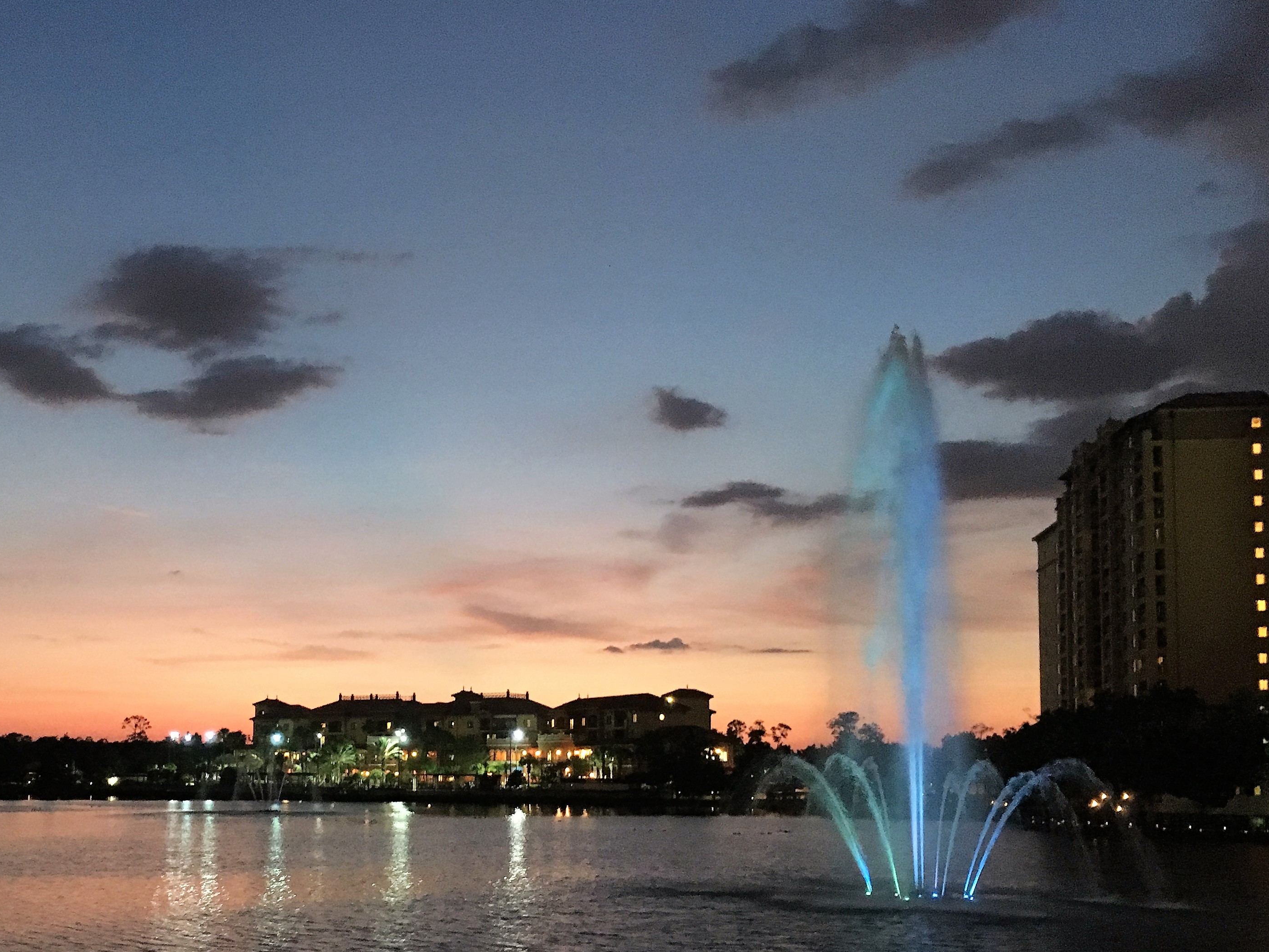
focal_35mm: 42
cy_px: 666
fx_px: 1540
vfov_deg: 33.9
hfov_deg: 43.9
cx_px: 382
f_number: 2.2
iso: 500
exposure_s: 1/15
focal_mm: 4.15
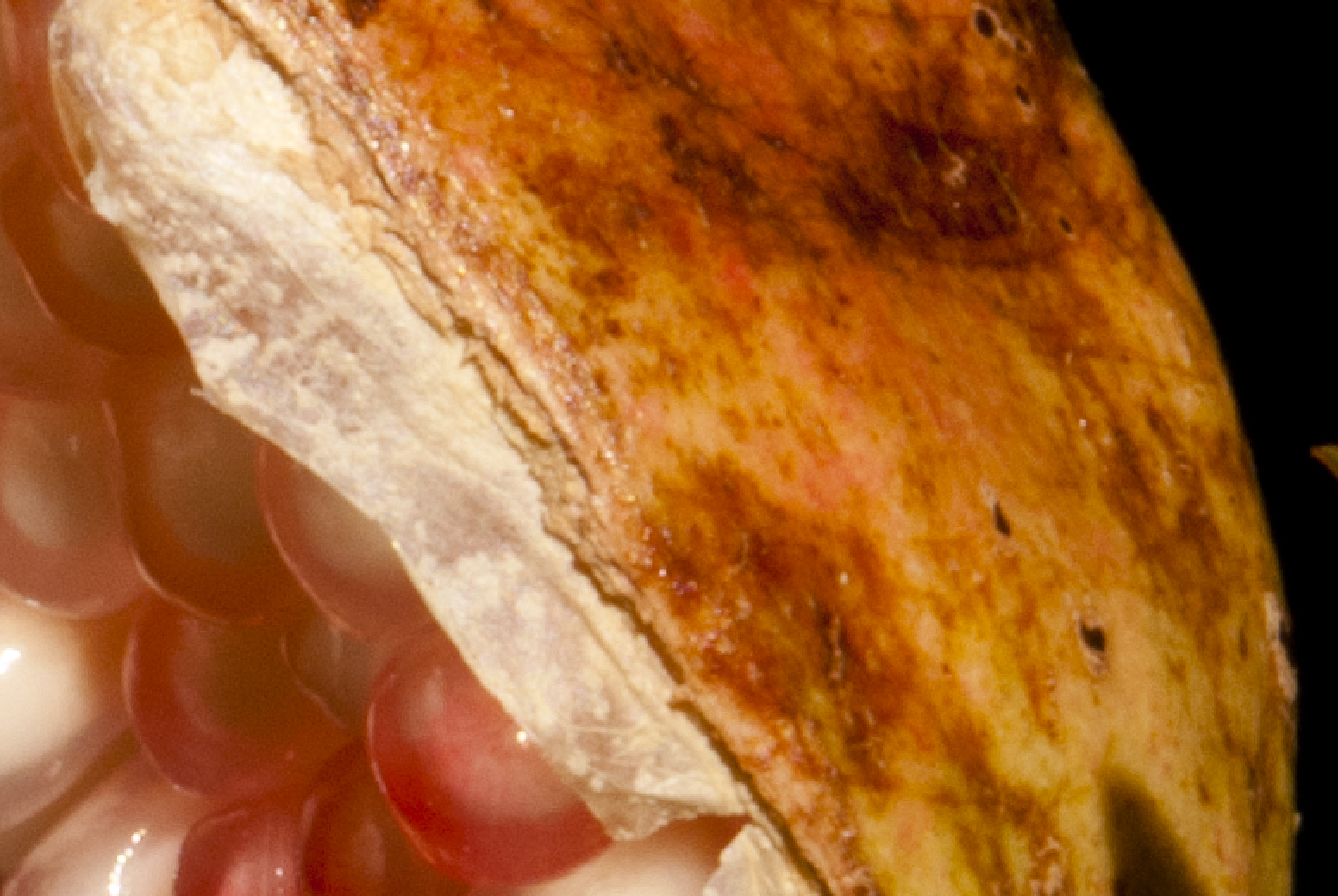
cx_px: -859
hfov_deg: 4.5
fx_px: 16713
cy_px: 856
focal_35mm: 449
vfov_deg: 3.1
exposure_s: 1/50
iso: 200
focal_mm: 60
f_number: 32
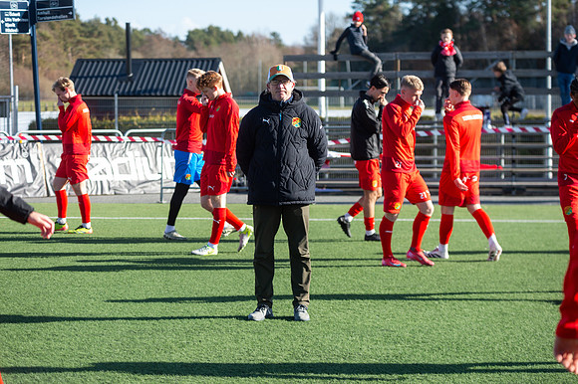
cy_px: 192
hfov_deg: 21.5
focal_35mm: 95
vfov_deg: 14.4
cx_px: 289
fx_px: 1524
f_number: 3.5
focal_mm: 95
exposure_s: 1/1000
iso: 320
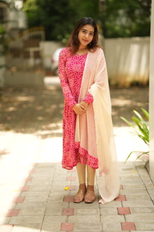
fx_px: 545
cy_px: 116
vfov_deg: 23.9
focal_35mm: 85
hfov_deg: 16.1
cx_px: 77
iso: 100
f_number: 1.6
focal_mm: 85
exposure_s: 1/800
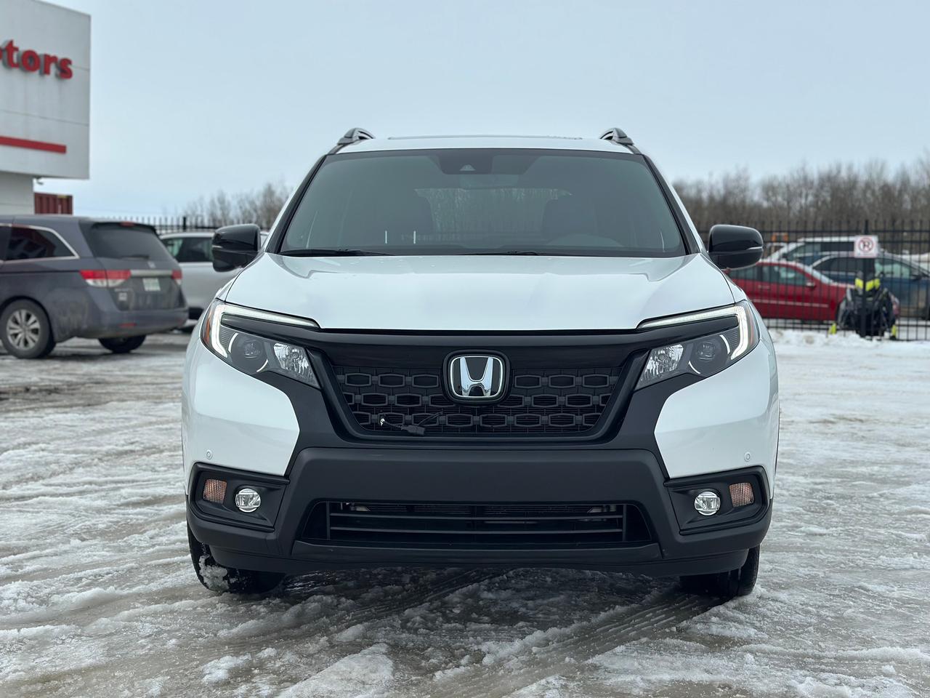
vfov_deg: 30.3
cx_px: 465
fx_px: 1290
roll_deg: -1.4
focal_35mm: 48
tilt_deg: -4.5
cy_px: 349
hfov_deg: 39.7
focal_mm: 6.86
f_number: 1.78
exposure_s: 1/12048
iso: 80
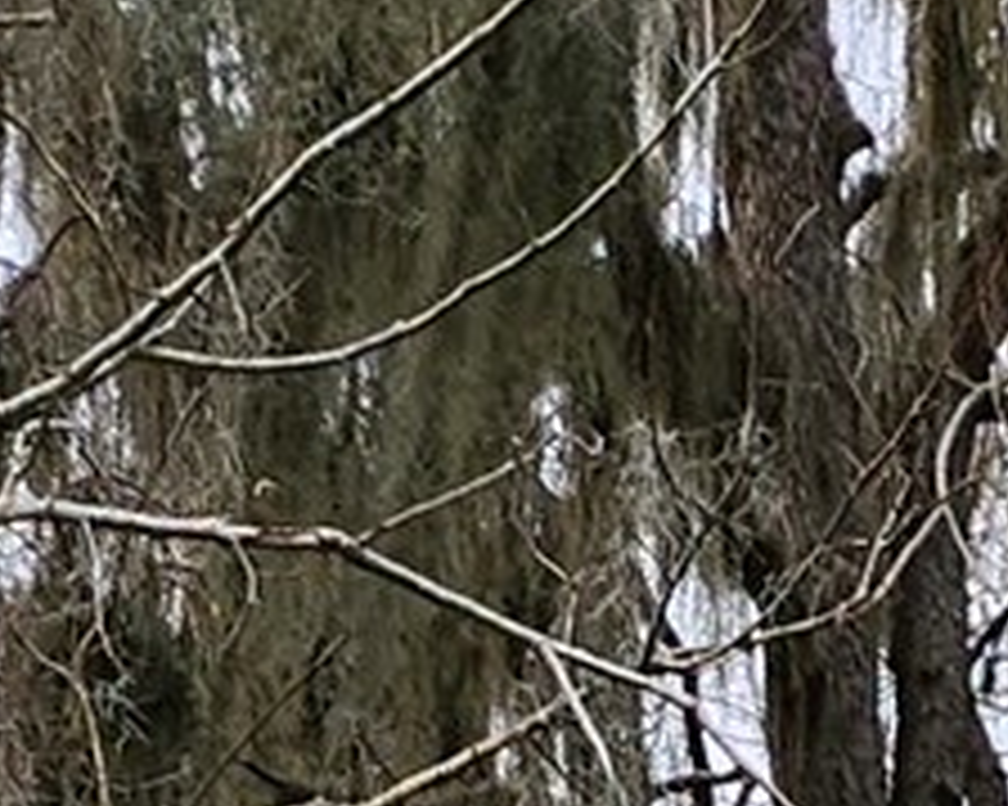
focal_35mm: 205
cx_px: 2178
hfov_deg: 8.8
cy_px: 3989
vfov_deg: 5.6
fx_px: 6113
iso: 64
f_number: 1.8
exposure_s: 1/180
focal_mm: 5.4
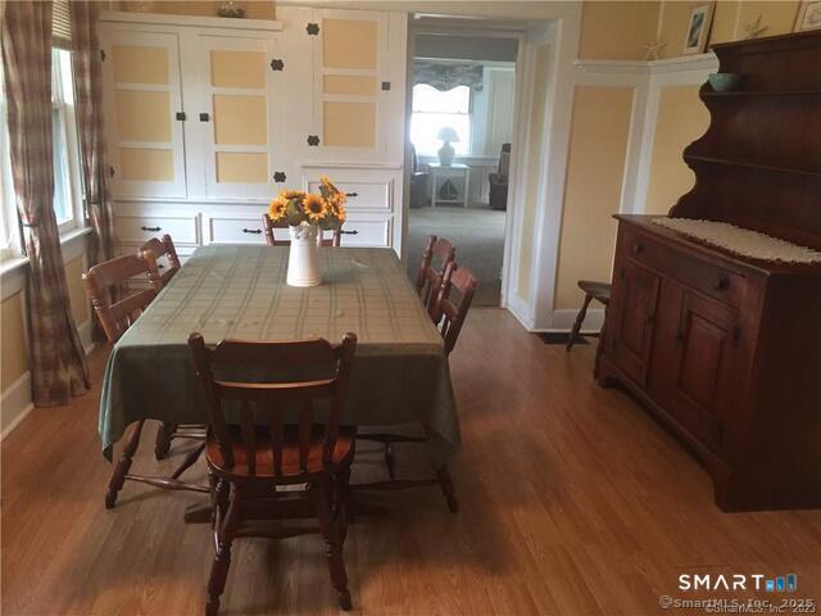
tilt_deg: -16.2
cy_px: 308
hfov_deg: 61.7
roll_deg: -1.7
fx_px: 688
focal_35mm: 29
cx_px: 410
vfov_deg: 48.2
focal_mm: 4.15
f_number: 2.2
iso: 160
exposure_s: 1/30
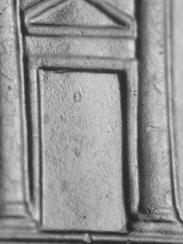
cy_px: 122
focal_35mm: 153
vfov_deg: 12.9
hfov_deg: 9.7
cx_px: 92
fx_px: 1078
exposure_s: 1/54.9
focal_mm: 31.7
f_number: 5.1
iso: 100
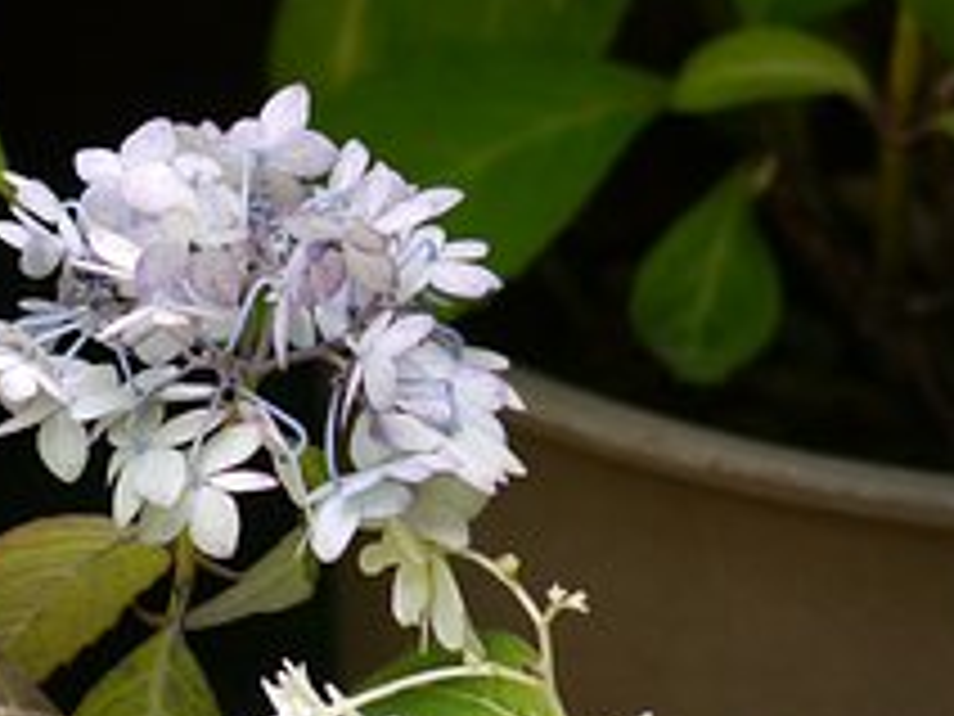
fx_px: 26567
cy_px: 419
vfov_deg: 1.5
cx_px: 292
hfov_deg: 2.1
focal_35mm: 964
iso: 500
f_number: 5.6
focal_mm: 200
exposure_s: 1/400
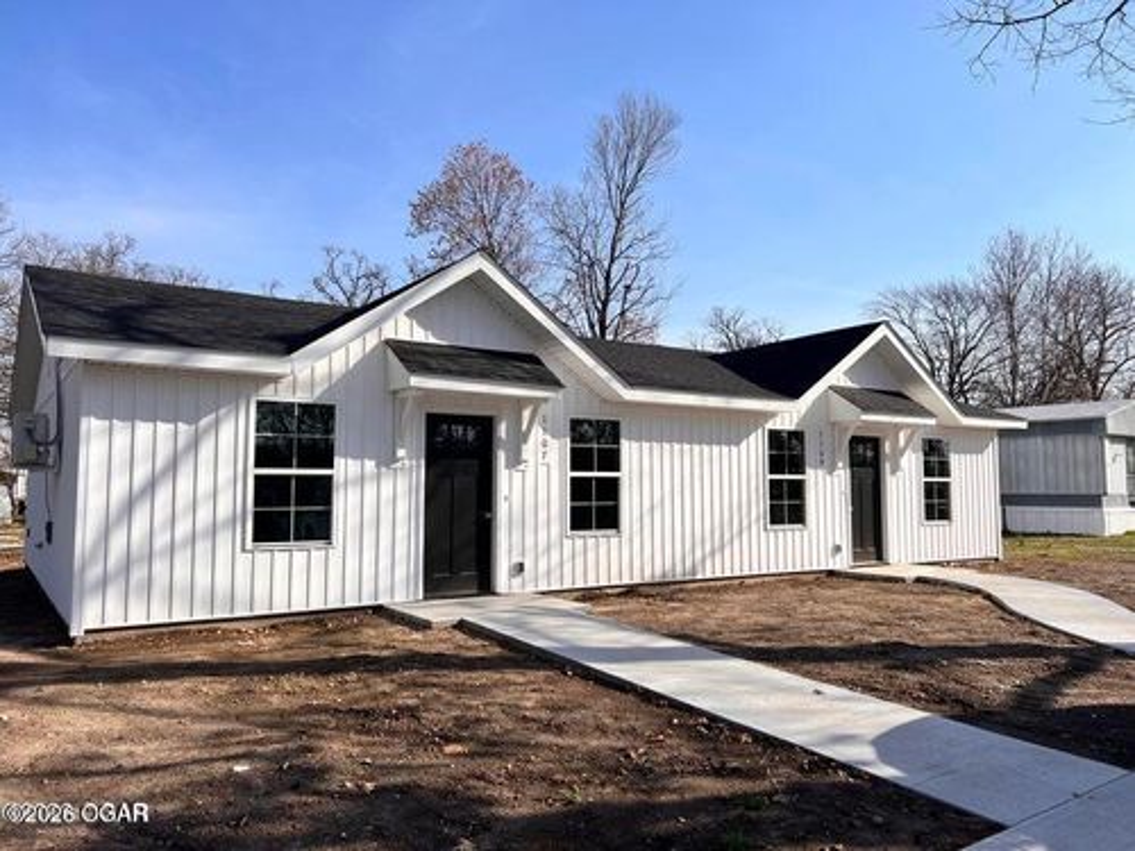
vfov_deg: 53.1
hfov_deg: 67.3
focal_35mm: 26
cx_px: 568
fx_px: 852
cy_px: 426
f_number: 1.5
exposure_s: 1/5076
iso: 50
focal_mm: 5.7
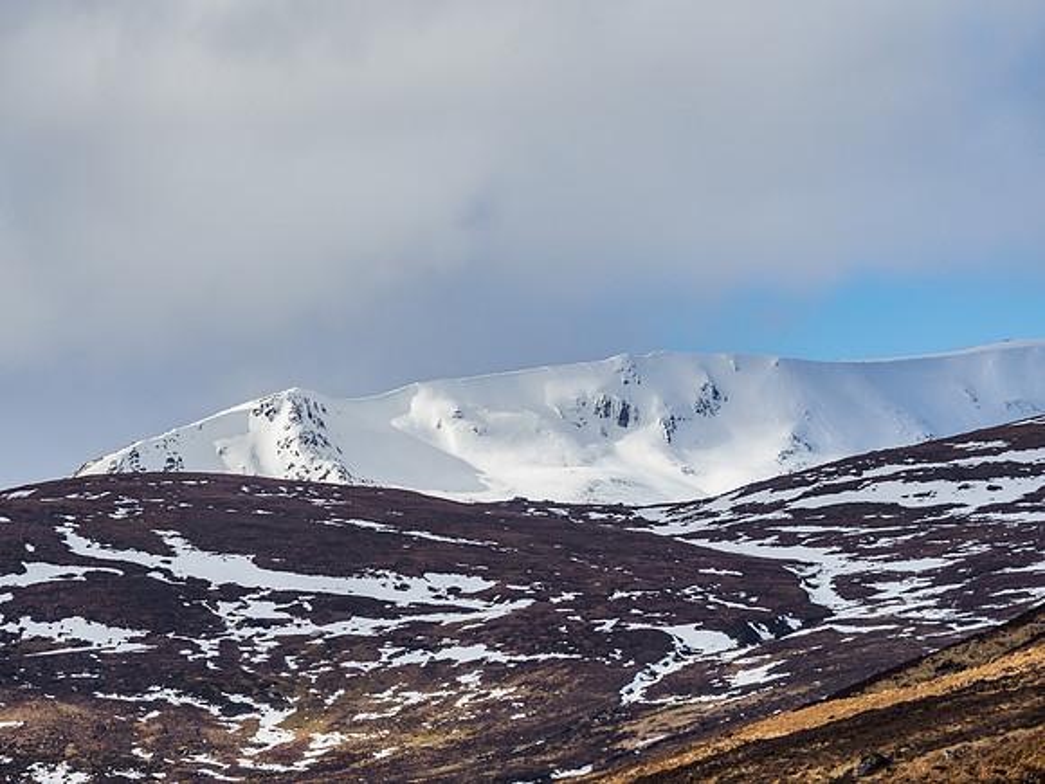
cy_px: 392
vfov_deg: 5.0
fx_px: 9057
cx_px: 522
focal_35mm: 300
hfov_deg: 6.6
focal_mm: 150
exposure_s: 1/2000
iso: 200
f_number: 4
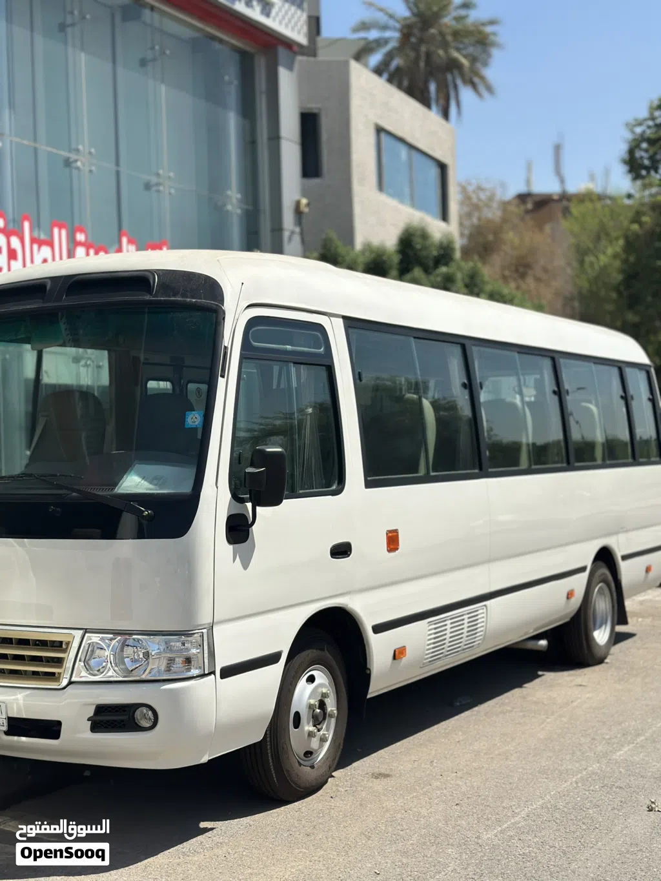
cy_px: 440
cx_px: 330
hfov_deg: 30.3
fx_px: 1222
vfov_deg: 39.7
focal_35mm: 48
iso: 100
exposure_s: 1/9804
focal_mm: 6.86
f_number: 1.78
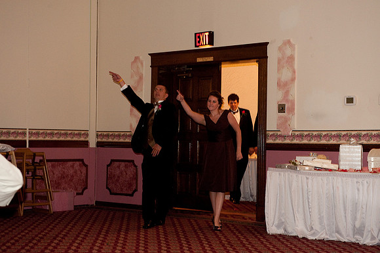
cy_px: 126
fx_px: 738
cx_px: 190
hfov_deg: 28.9
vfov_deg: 19.4
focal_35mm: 70
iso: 1600
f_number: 5.6
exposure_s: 1/60
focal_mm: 70
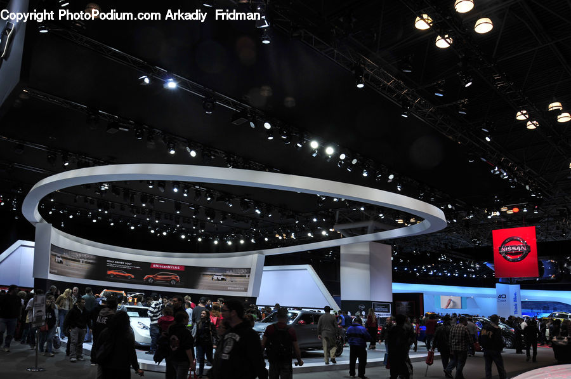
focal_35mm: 27
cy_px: 190
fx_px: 428
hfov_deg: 67.5
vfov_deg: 47.8
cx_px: 286
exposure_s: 1/50
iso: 200
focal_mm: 18
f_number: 7.1
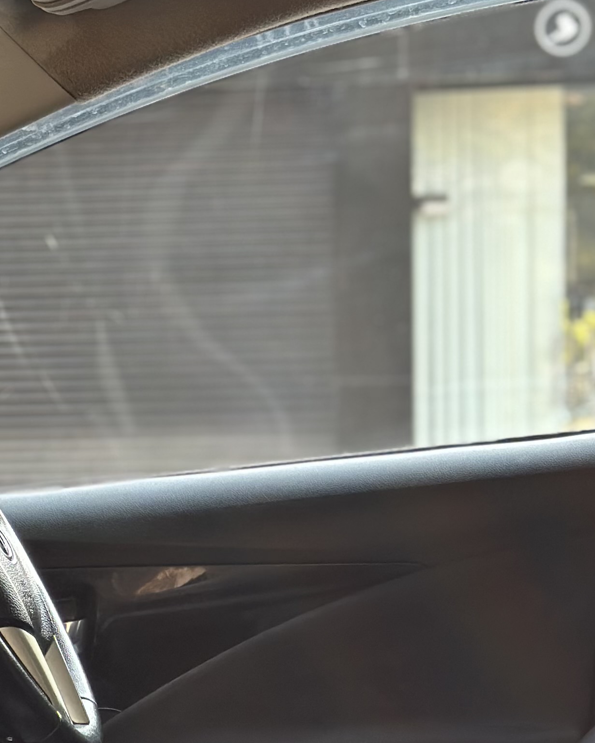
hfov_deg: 12.5
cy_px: 629
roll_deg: +0.4
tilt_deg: -4.6
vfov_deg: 15.5
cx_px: 174
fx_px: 2707
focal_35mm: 123
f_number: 1.78
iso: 80
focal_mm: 6.86
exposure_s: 1/214
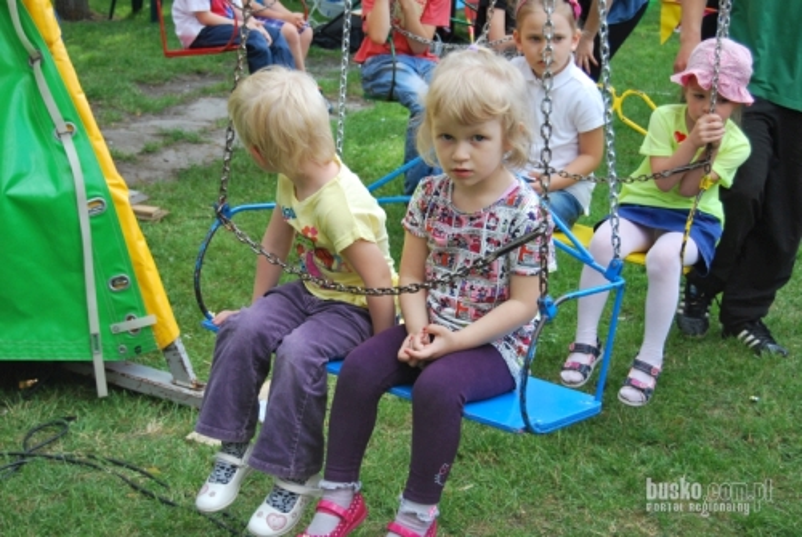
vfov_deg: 23.9
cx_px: 401
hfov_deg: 35.0
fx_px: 1272
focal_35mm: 57
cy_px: 268
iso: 450
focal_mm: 38
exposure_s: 1/500
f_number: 5
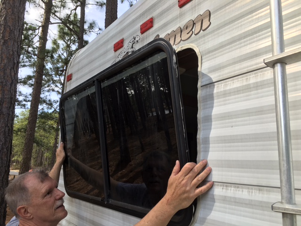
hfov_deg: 61.7
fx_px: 252
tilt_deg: +12.3
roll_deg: -3.1
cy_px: 113
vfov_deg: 48.2
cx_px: 150
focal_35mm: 29
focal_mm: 4.15
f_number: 2.2
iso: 25
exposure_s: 1/458
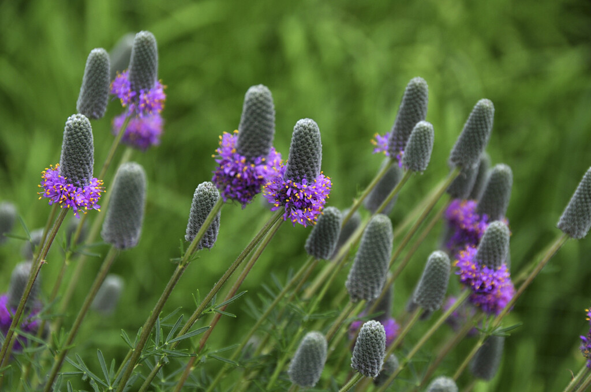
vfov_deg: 8.7
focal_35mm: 158
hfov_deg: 13.1
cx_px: 296
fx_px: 2582
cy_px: 196
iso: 200
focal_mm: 105
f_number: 8
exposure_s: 1/125
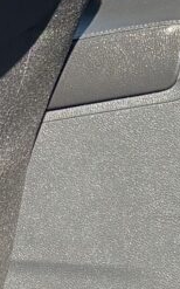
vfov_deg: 7.3
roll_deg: +4.1
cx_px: 577
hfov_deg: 4.4
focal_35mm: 286
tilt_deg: -10.9
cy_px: 9
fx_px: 2249
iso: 50
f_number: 1.6
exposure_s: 1/256
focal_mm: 5.96
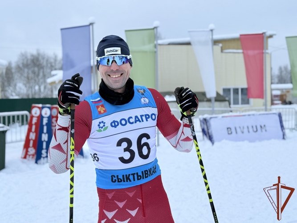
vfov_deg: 30.3
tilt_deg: -1.6
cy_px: 112
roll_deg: +1.7
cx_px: 148
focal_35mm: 48
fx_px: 412
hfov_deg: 39.7
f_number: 1.78
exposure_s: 1/1513
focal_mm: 6.76
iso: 80
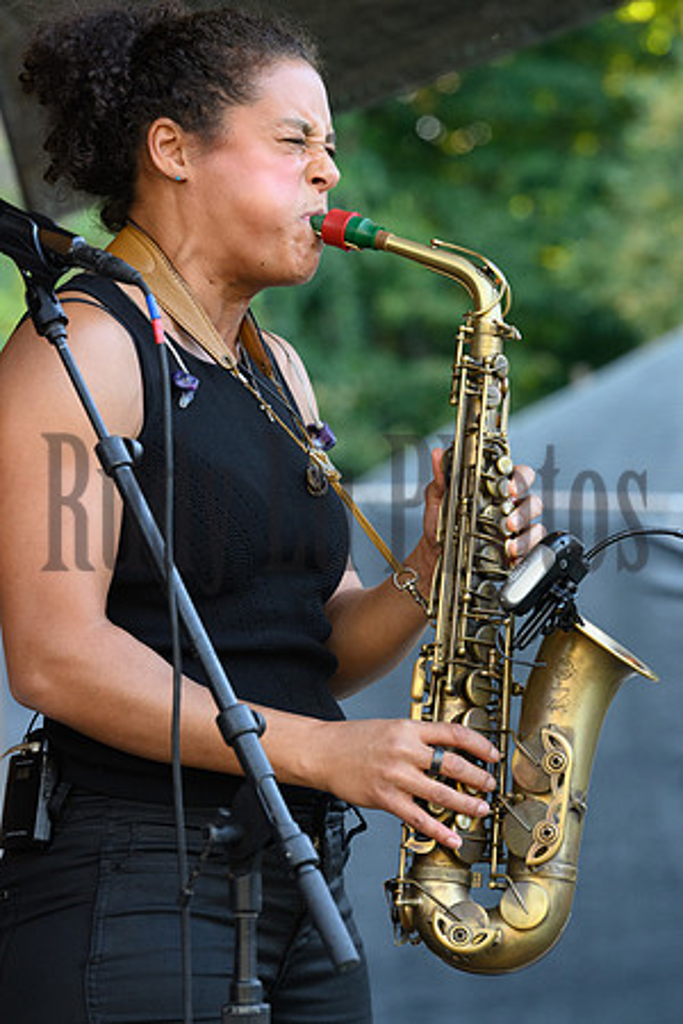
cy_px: 512
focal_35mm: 200
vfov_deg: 10.3
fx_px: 5691
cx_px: 342
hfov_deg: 6.9
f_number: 9
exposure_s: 1/160
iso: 3200
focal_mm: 200
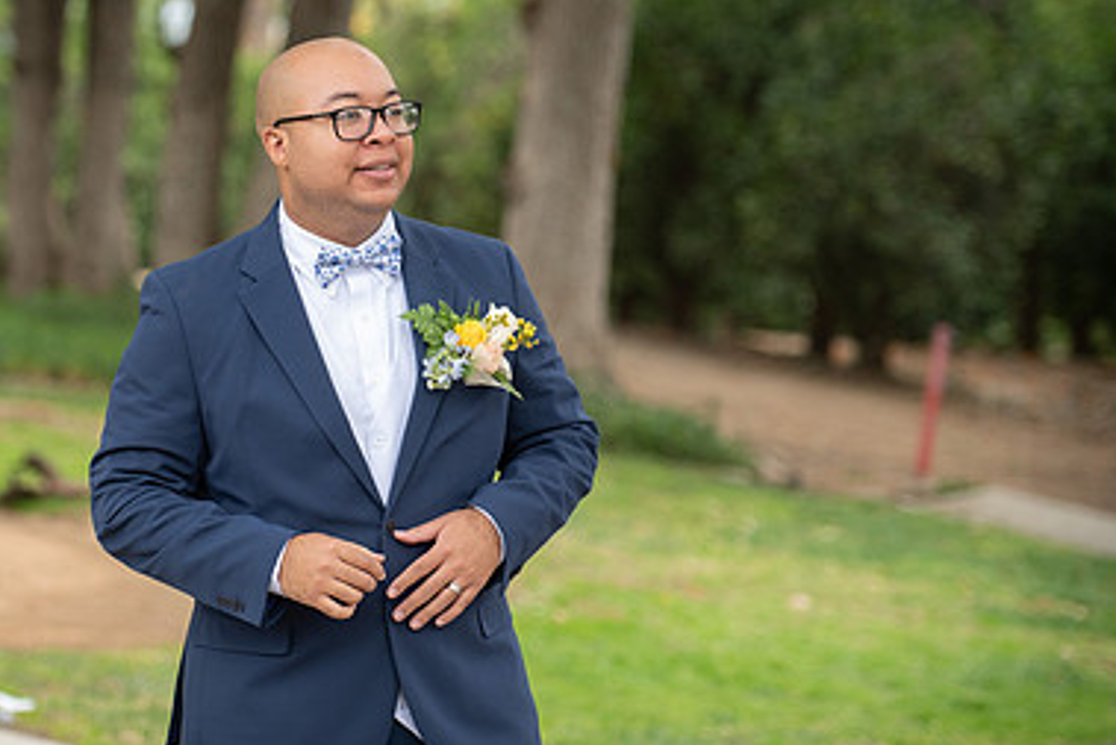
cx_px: 312
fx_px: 4652
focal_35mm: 150
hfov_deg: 13.6
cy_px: 311
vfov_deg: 9.2
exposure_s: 1/640
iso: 640
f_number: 2.8
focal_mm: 98
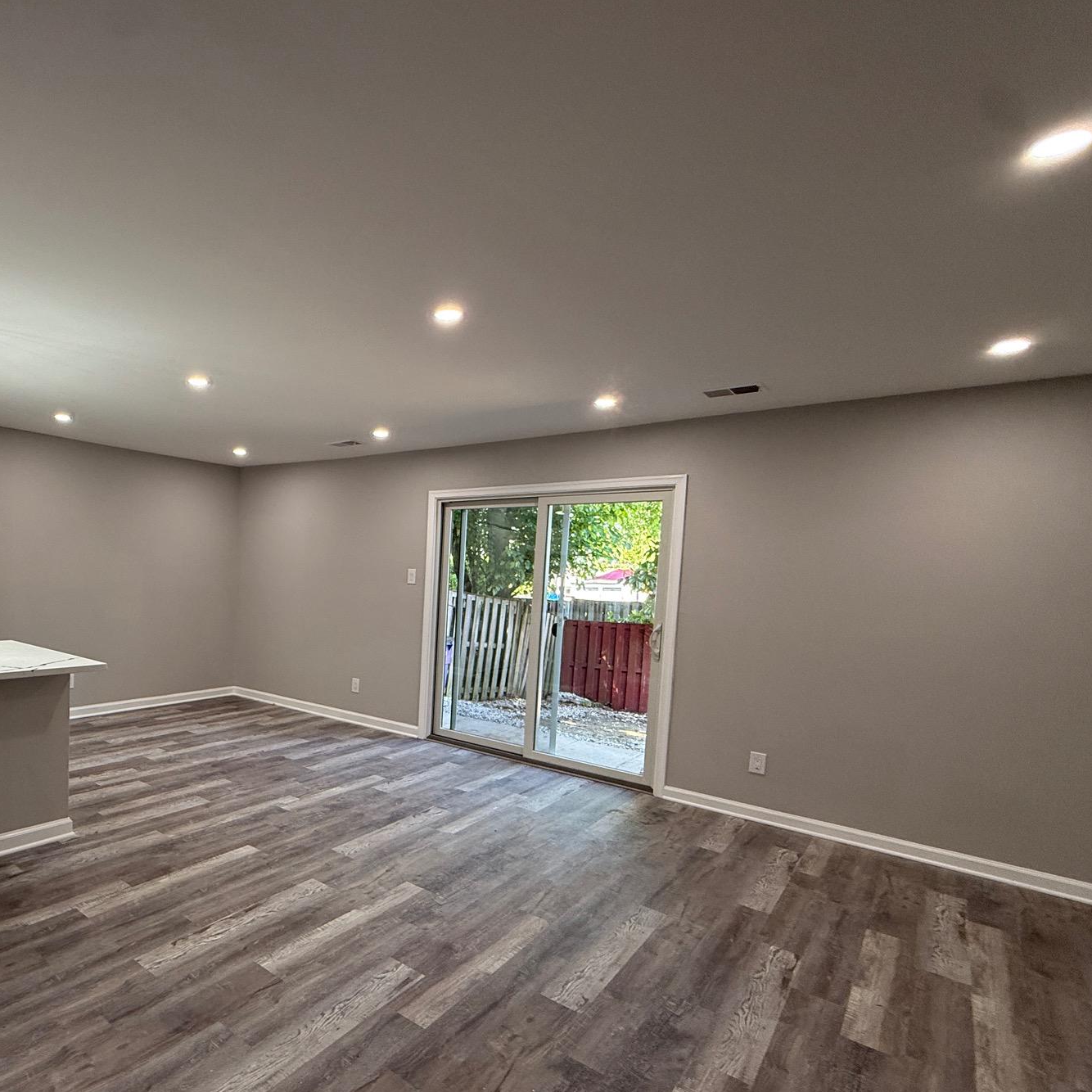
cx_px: 311
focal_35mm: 19
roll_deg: -2.6
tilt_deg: -3.5
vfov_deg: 77.4
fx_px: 678
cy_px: 611
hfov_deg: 73.7
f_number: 2.2
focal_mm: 2.22
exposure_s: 1/120
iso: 200
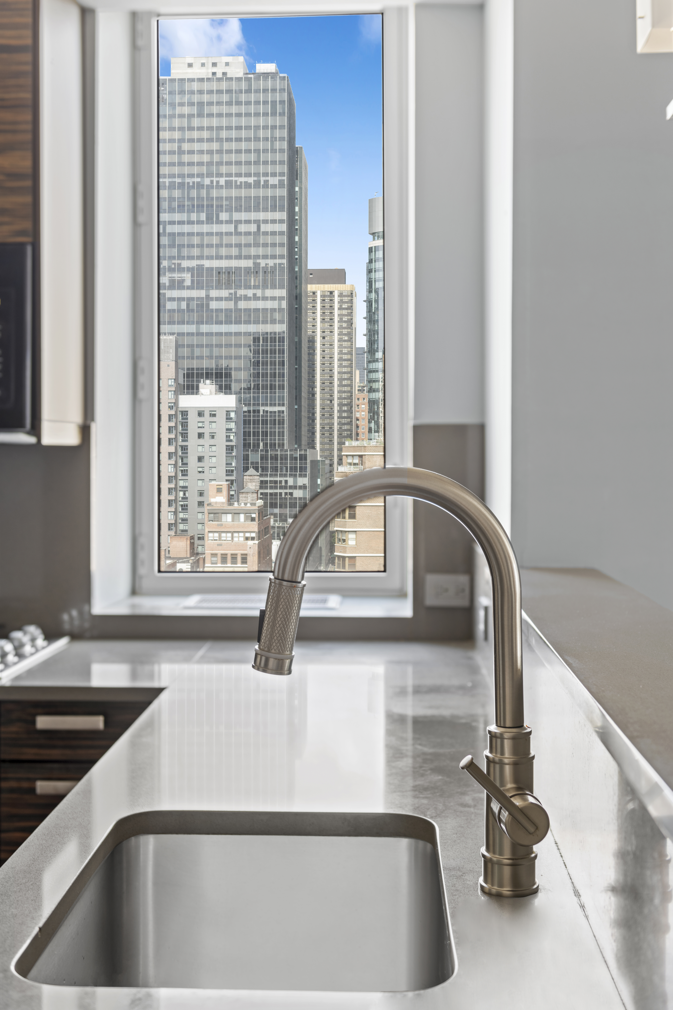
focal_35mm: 44
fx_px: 1234
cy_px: 505
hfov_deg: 30.5
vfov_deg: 44.5
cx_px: 336
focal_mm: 44
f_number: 4
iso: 100
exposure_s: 1/5
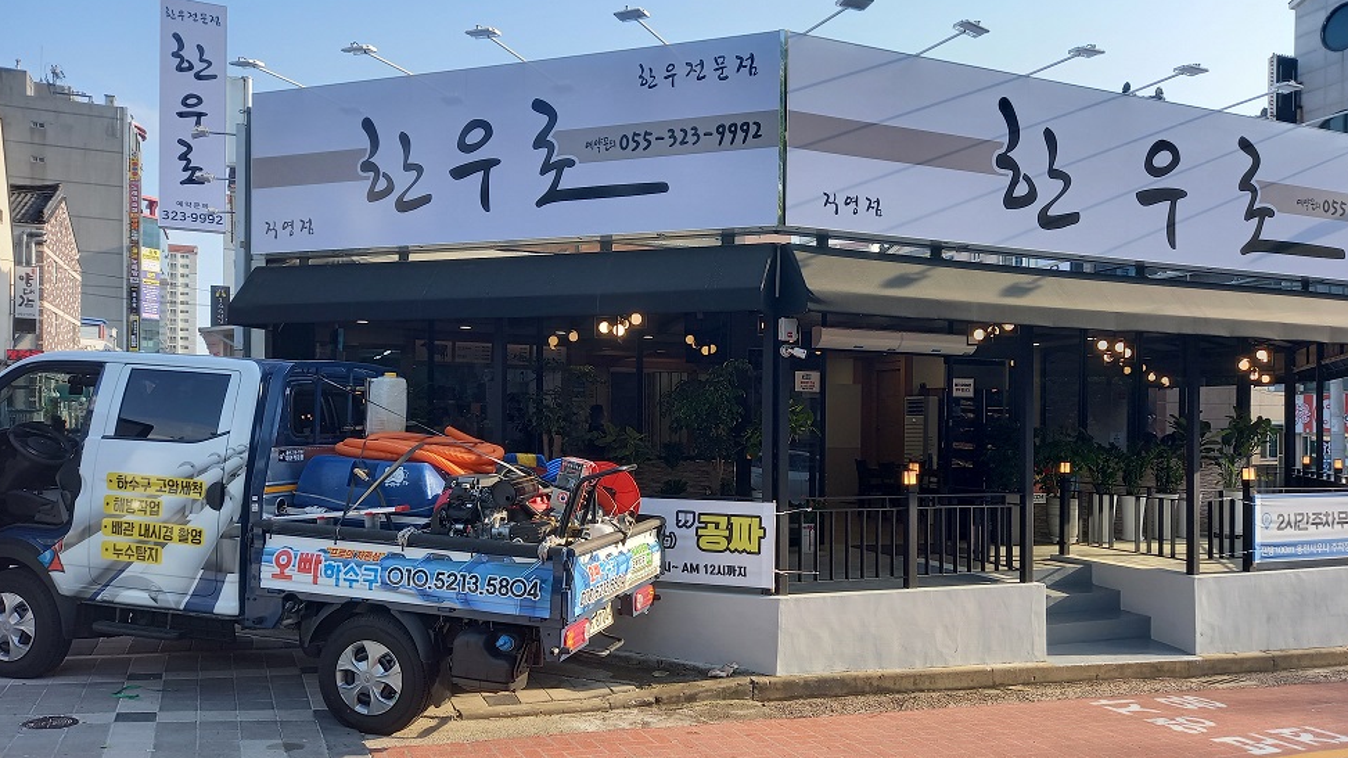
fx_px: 1001
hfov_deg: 67.9
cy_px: 416
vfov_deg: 41.4
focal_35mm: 28
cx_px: 686
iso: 25
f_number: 2
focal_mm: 4.6
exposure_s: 1/131
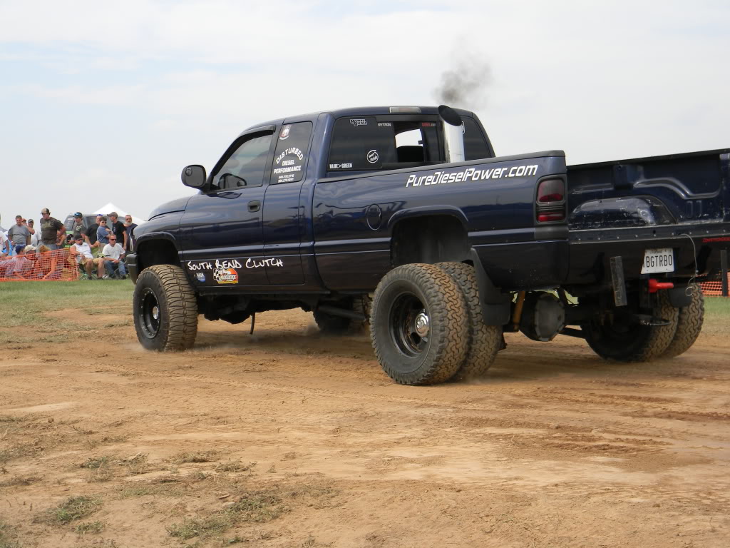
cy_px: 274
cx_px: 365
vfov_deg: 21.9
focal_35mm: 67
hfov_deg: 29.0
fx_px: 1413
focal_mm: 12.2
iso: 80
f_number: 4.3
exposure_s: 1/360
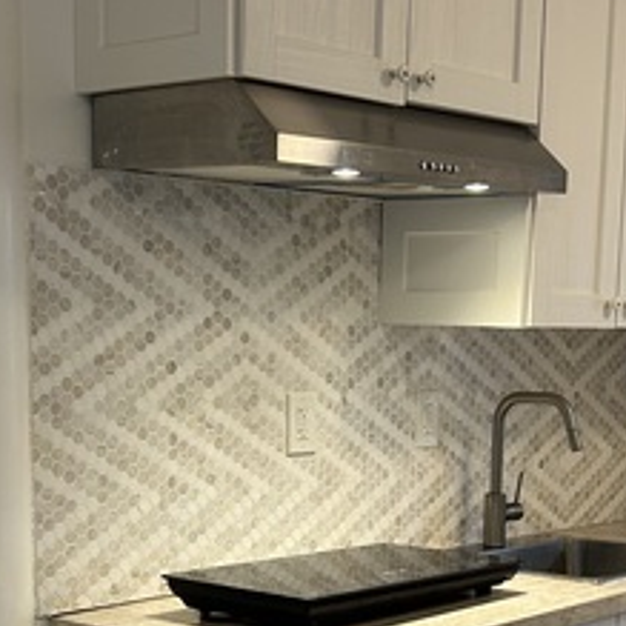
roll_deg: -0.6
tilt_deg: -10.1
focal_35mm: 70
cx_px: 364
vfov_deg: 24.0
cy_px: 566
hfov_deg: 24.6
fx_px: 1432
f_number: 1.5
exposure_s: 1/120
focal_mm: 5.7
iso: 100
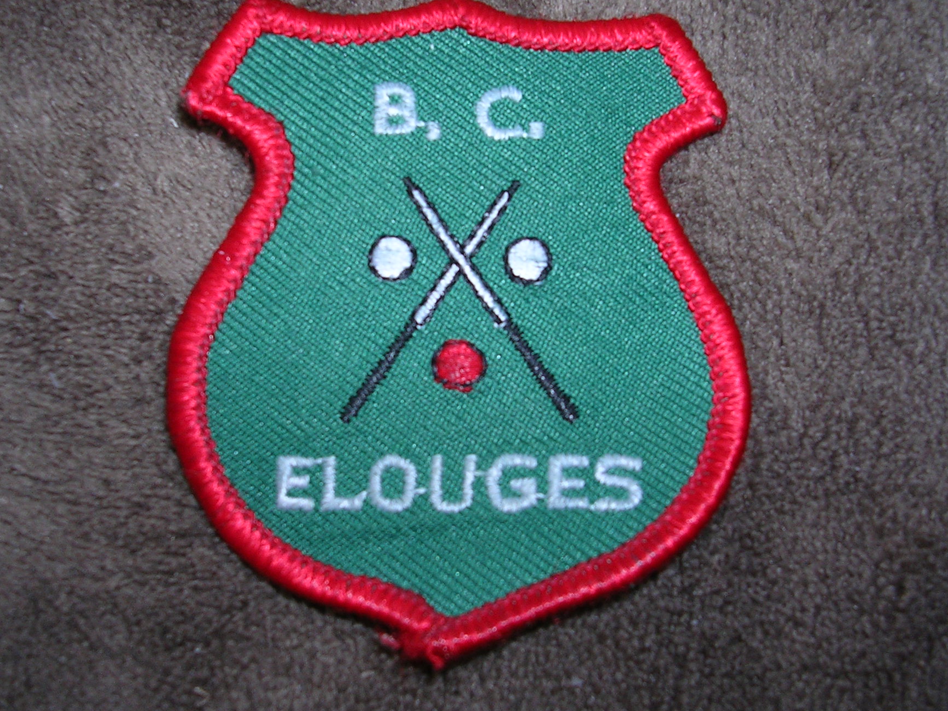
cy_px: 307
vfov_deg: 32.1
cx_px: 456
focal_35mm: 45
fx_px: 1232
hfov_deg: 42.1
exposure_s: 1/60.1
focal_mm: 5.8
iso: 50
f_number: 2.8
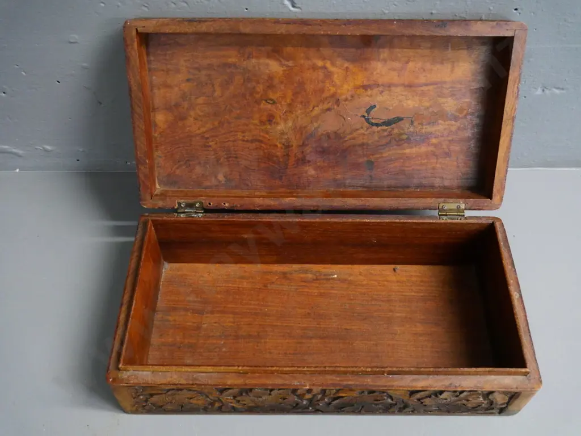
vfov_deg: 41.8
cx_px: 290
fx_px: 571
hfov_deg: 54.0
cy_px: 218
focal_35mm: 34
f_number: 5.6
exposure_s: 1/60
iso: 3200
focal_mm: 17
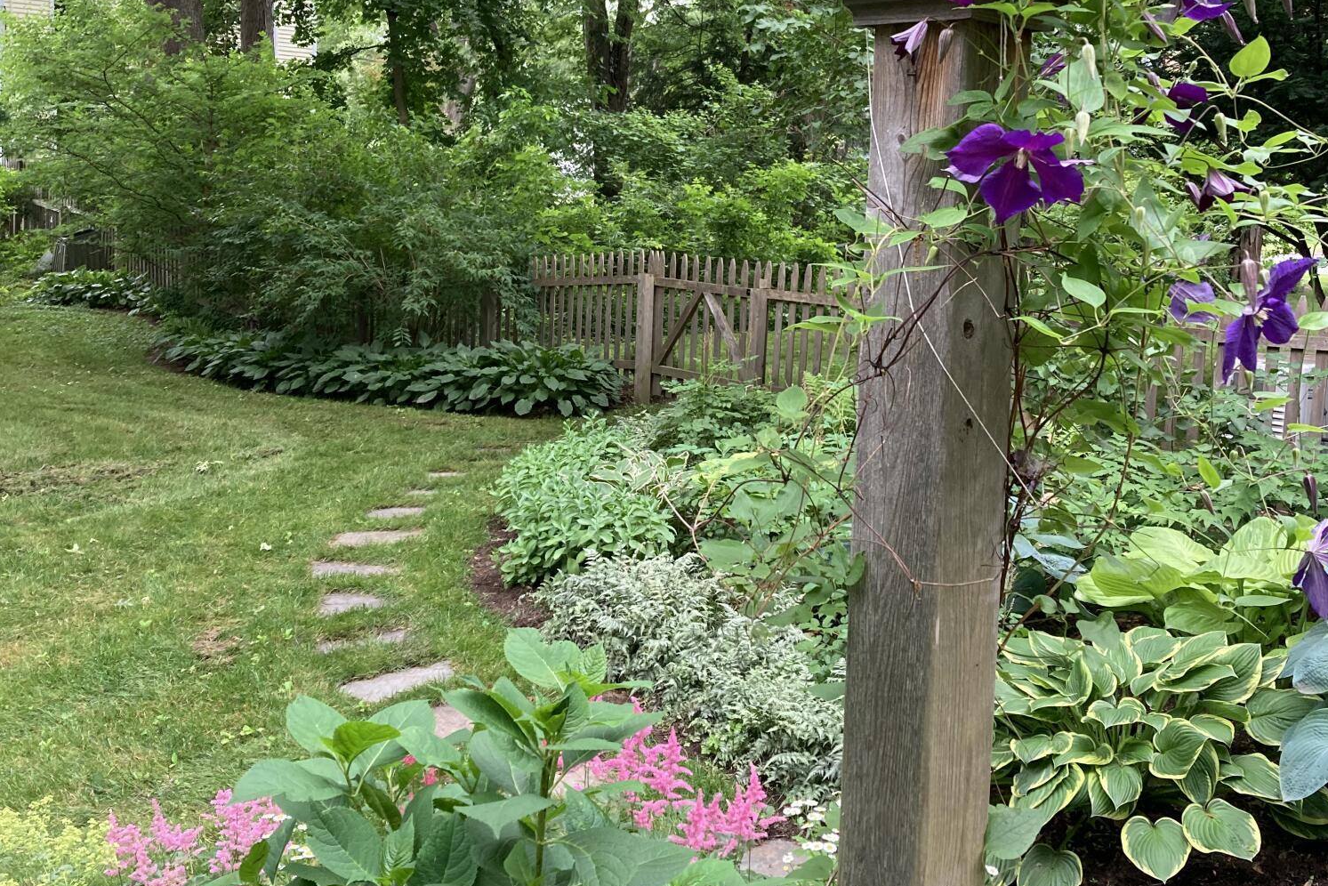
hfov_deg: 49.5
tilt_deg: -6.3
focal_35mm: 39
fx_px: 1439
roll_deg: -2.5
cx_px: 666
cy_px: 330
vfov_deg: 34.0
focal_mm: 3.99
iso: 80
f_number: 1.8
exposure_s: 1/68
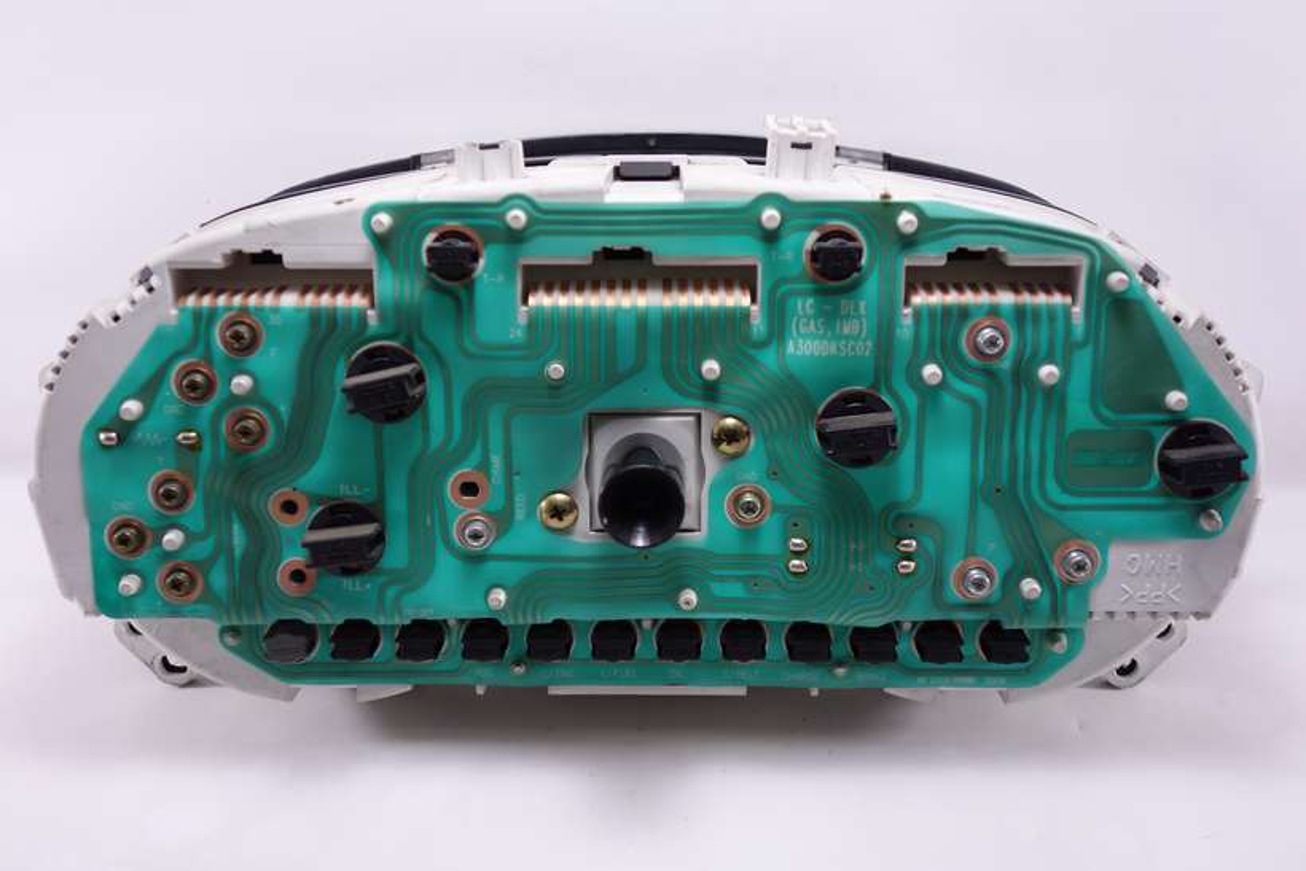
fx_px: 1524
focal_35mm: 42
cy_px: 436
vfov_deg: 31.9
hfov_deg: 46.4
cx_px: 653
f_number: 3.2
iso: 125
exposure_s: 1/50
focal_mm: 15.45
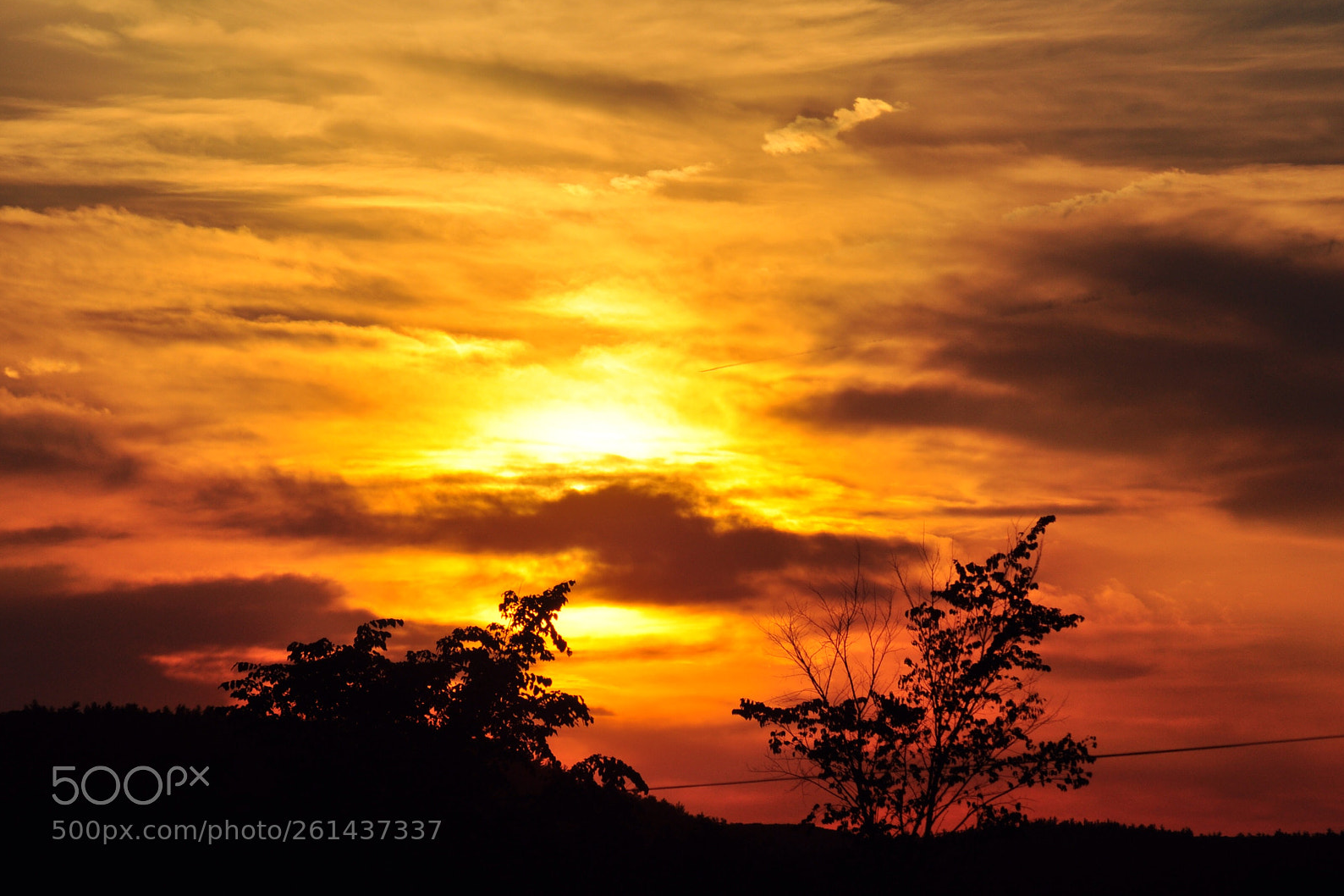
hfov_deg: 6.8
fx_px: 11272
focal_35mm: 302
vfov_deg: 4.5
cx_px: 676
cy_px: 447
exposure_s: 1/2000
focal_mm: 200
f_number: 11
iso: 200
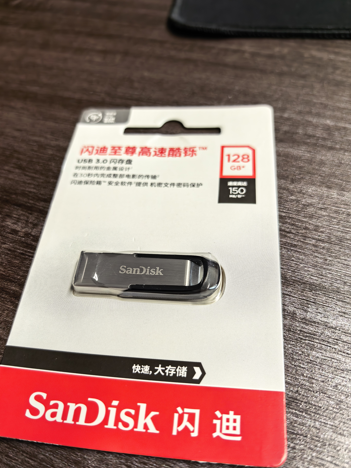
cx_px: 168
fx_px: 365
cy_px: 256
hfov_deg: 51.3
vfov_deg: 65.2
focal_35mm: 27
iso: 250
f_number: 2
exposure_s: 1/50
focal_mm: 6.98
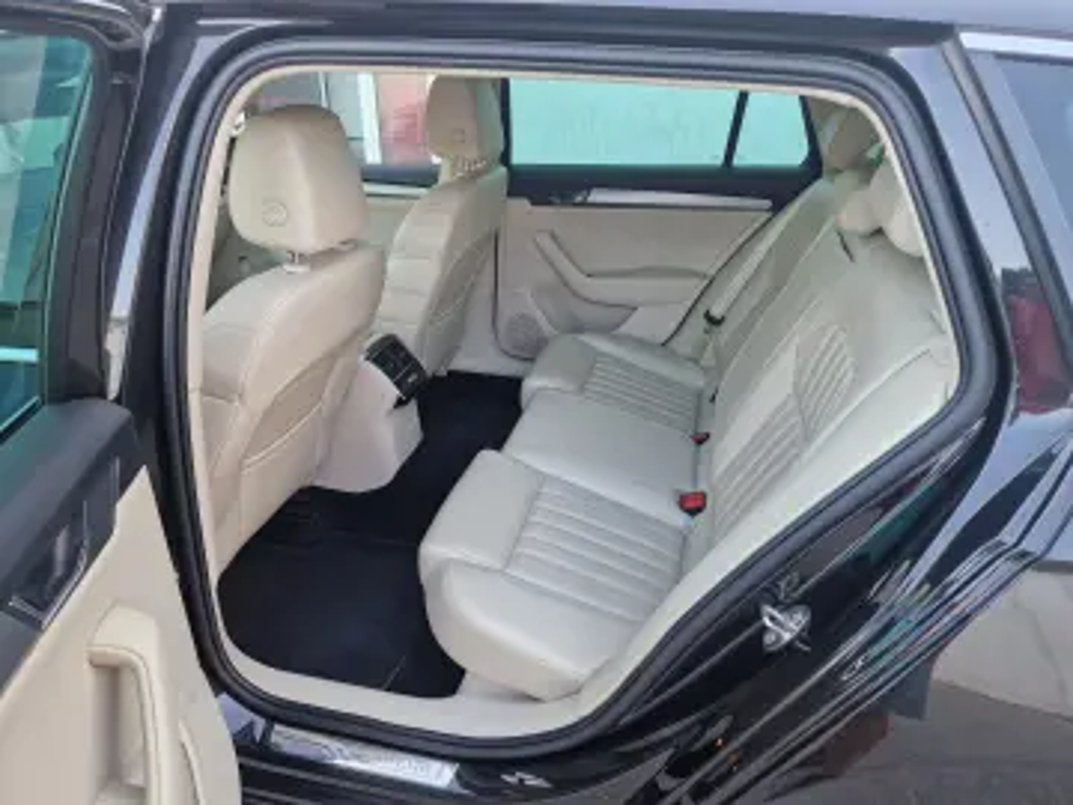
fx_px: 713
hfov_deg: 73.9
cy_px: 402
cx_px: 536
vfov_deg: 58.9
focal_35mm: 23
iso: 125
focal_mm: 5.4
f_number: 1.8
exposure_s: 1/180
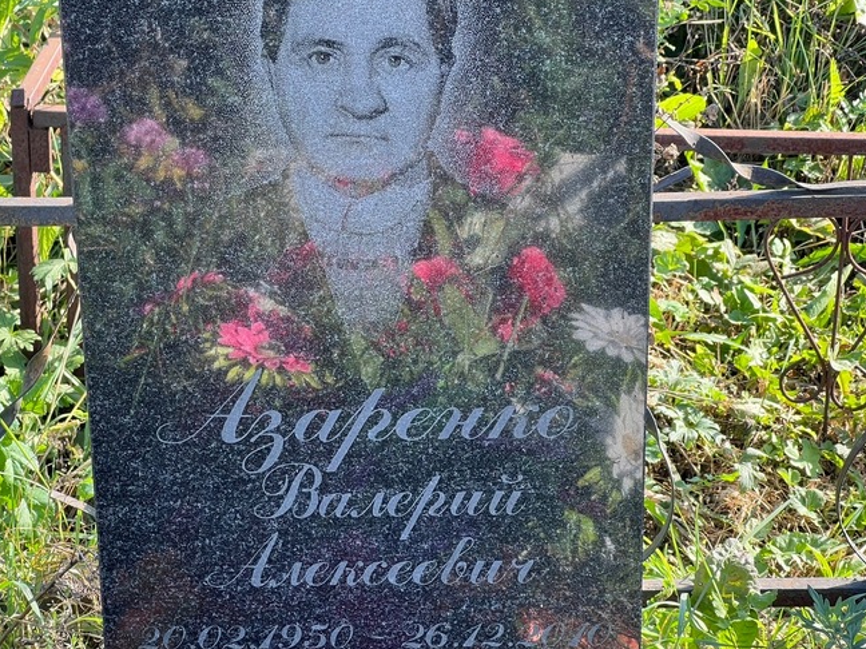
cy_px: 326
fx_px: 2377
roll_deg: -0.5
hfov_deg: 20.6
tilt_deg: -25.1
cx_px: 347
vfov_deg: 15.6
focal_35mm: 95
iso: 40
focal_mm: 9
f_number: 2.8
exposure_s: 1/99
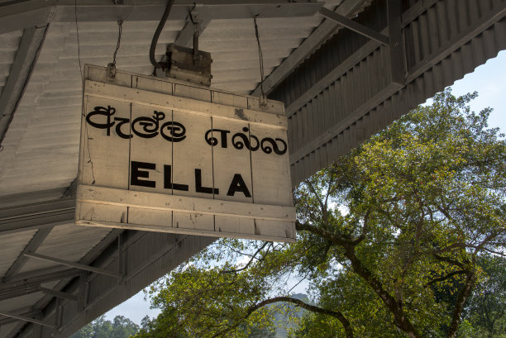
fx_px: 633
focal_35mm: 45
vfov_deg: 29.9
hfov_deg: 43.6
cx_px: 253
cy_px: 169
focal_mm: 45
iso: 200
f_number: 11
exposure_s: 1/160
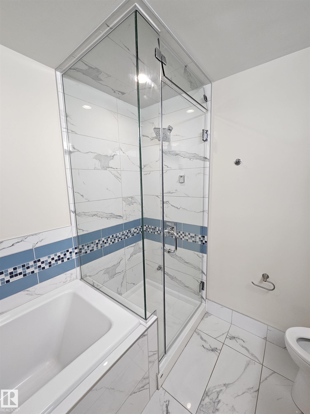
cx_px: 155
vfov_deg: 106.2
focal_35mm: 13
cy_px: 207
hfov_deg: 89.9
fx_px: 155
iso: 80
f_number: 2.2
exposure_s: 1/60
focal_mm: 2.2
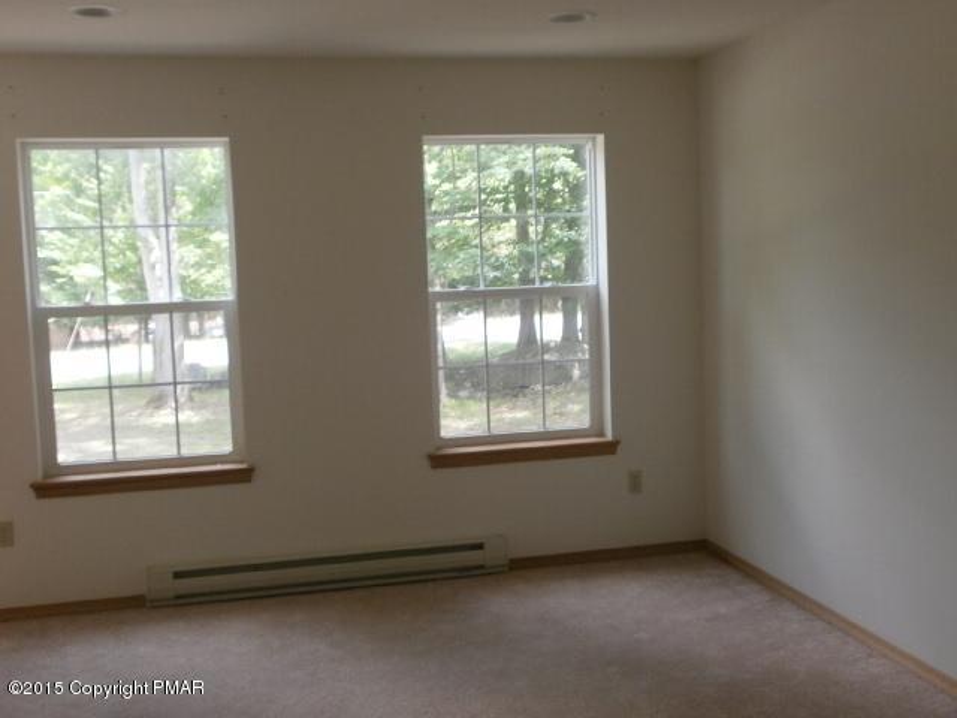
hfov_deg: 47.9
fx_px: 1078
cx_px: 478
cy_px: 359
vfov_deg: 36.8
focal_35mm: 39
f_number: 3.4
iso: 200
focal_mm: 6.9
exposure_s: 1/80
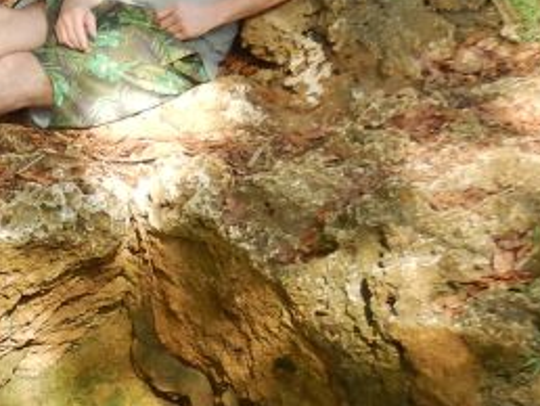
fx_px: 3404
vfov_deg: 6.7
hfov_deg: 8.8
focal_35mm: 218
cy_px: 611
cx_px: -303
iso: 125
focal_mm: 7.8
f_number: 4.3
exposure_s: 1/60
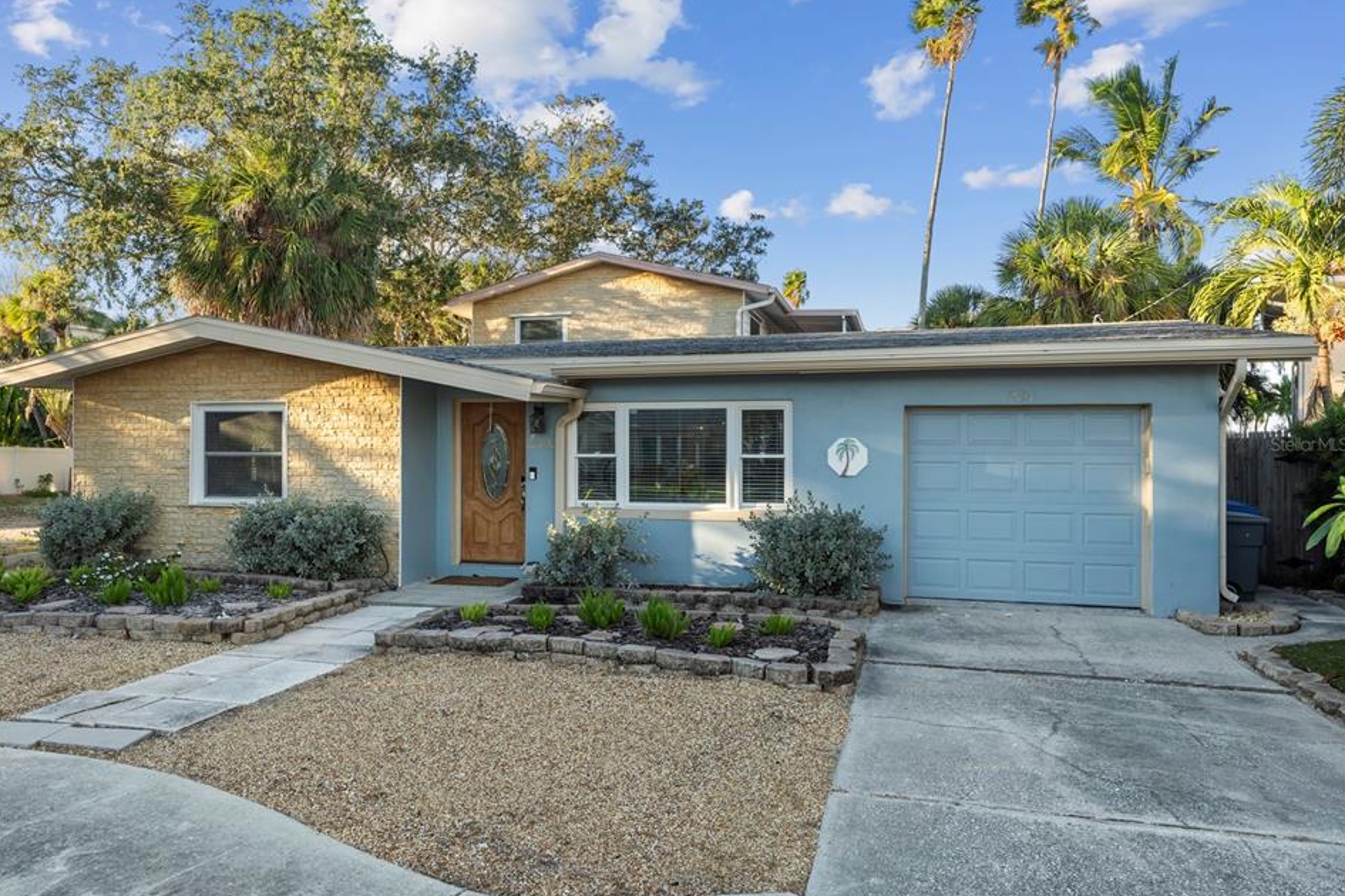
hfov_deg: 69.3
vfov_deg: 49.6
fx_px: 971
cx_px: 623
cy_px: 444
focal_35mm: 26
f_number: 9
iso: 250
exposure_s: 1/30
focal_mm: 24
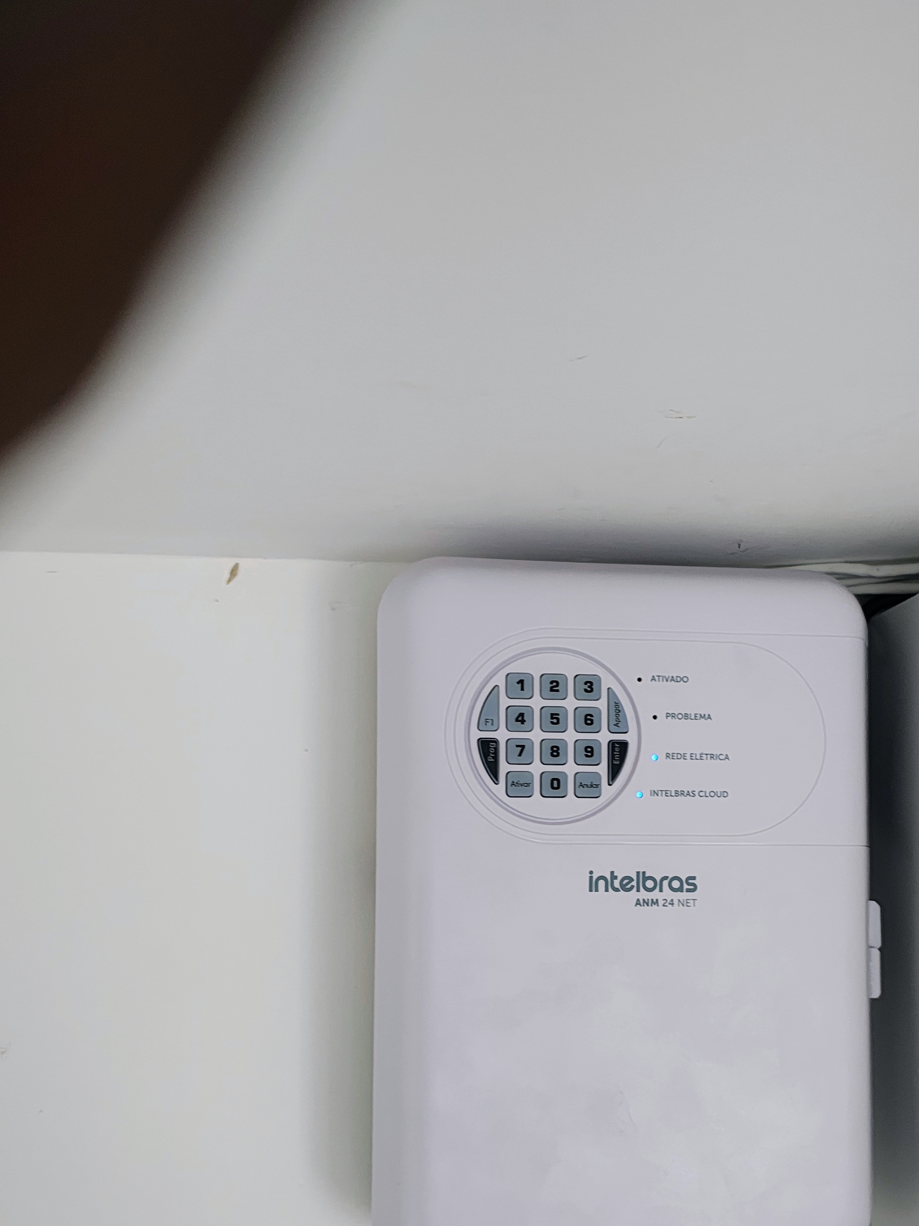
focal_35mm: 38
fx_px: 1345
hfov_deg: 37.5
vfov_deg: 48.3
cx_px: 578
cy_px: 793
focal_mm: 5.89
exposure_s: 1/60
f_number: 1.4
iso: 456
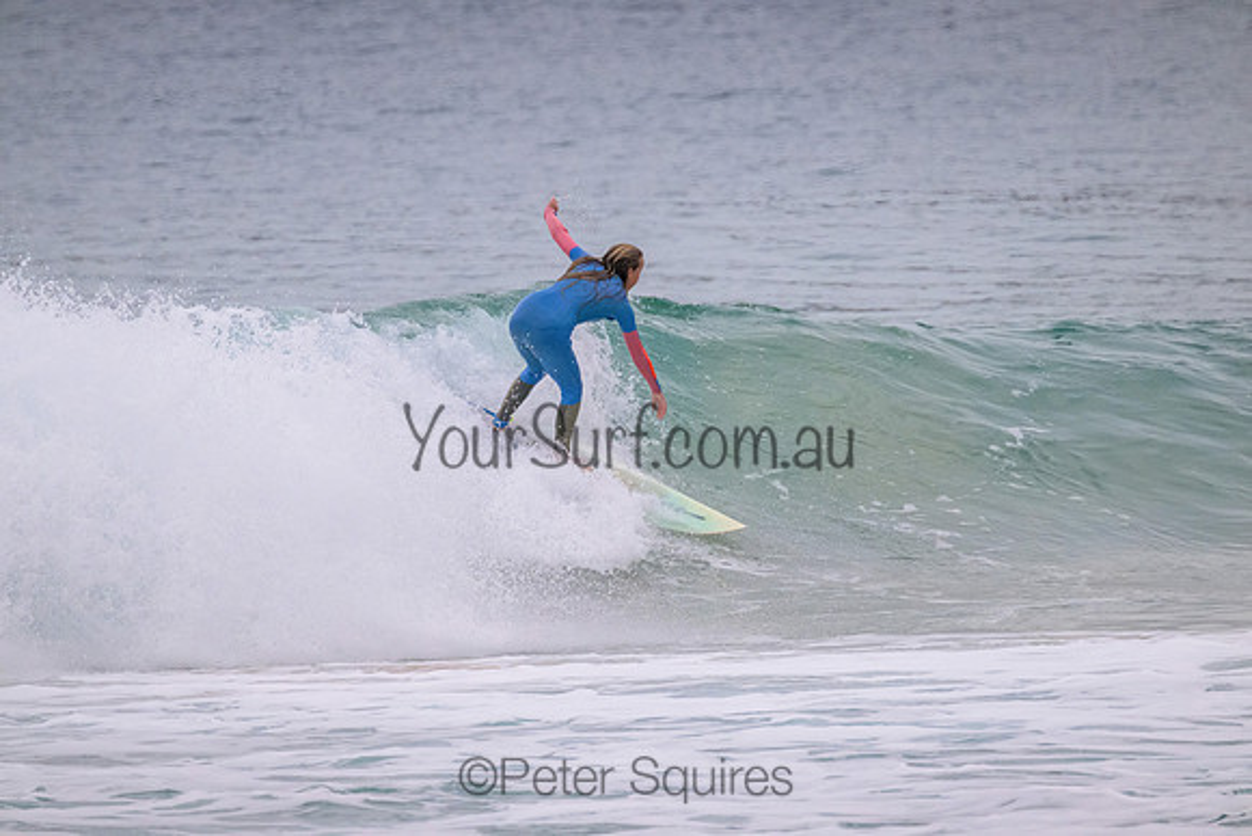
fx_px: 27827
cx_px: 626
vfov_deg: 1.7
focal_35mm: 800
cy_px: 418
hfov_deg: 2.6
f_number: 11
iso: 4000
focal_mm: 800
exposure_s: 1/1250
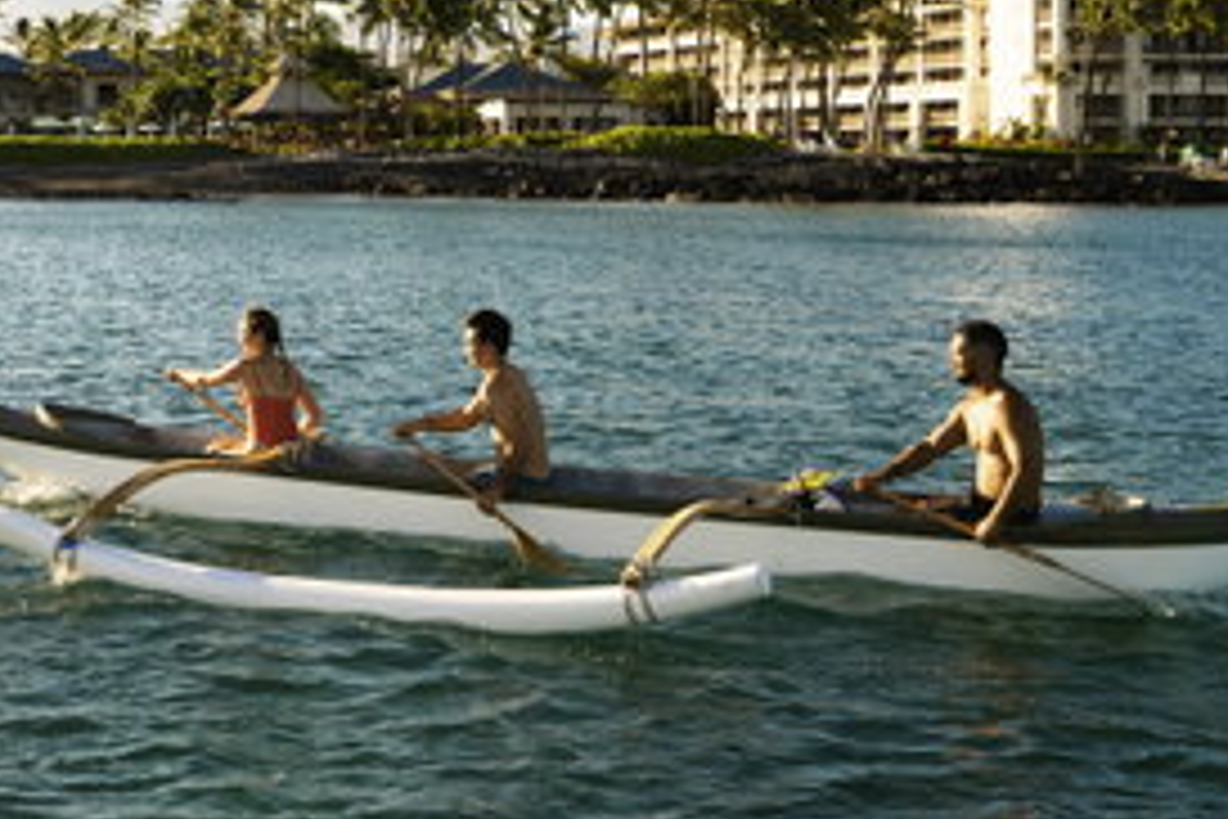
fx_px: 2422
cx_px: -83
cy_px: 128
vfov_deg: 18.9
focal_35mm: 71
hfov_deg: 26.5
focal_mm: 24
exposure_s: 1/1250
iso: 100
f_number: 4.5
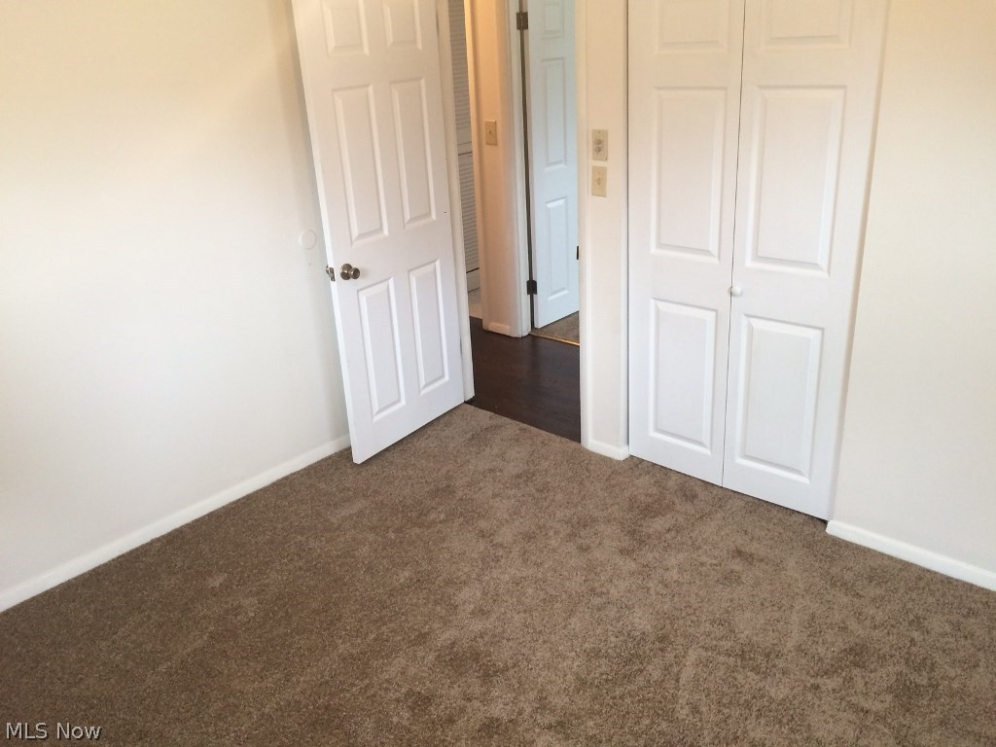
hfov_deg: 61.7
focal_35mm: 29
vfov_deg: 48.2
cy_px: 374
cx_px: 498
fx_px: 834
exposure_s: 1/30
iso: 100
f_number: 2.2
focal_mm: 4.15
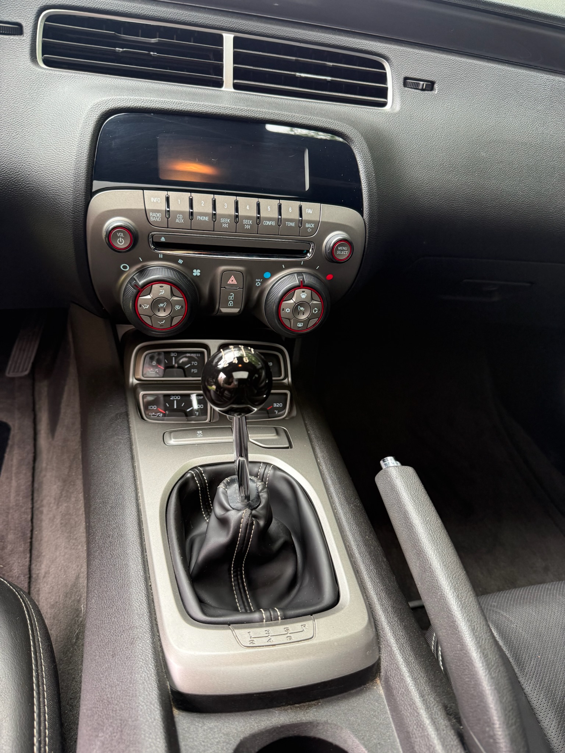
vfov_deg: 71.6
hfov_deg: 56.8
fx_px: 522
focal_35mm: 24
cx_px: 282
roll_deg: -4.6
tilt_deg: -29.5
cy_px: 376
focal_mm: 6.76
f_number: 1.78
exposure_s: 1/107
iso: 200
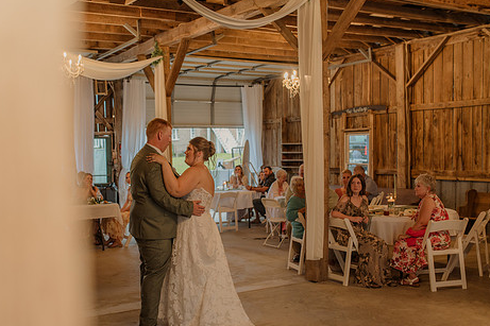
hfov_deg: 44.3
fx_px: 599
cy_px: 191
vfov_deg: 30.4
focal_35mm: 44
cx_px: 200
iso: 640
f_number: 2.5
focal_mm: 35
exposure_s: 1/200
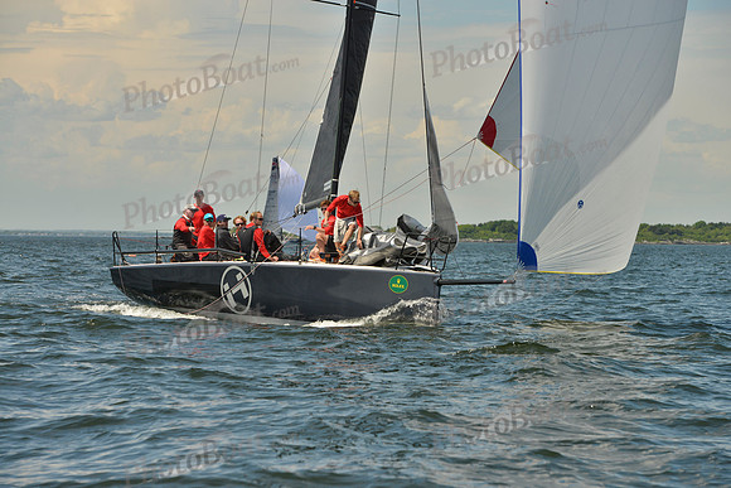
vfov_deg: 10.2
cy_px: 244
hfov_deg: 15.2
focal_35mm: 135
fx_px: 2742
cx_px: 366
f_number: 9
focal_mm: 135
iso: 280
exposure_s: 1/1600
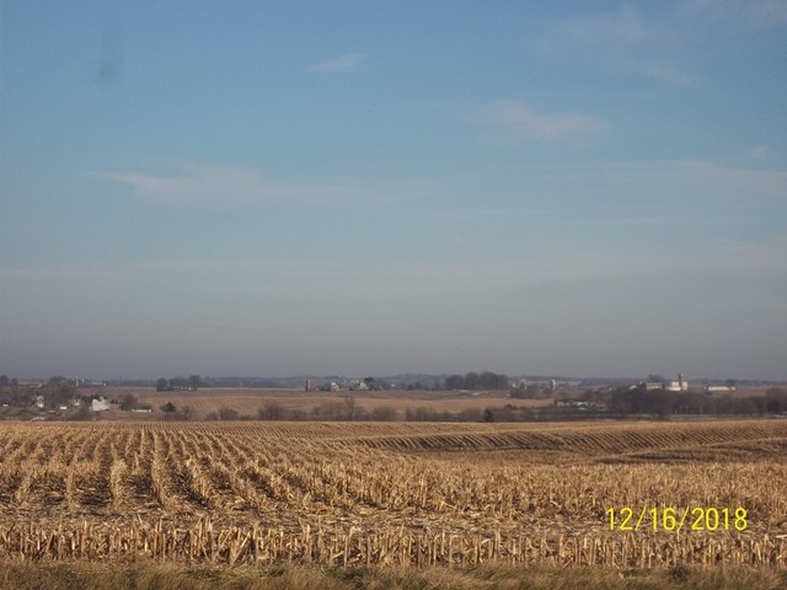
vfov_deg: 11.0
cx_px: 394
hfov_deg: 14.6
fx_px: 3069
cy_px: 295
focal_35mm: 135
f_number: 5.9
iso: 80
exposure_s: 1/400
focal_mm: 24.5
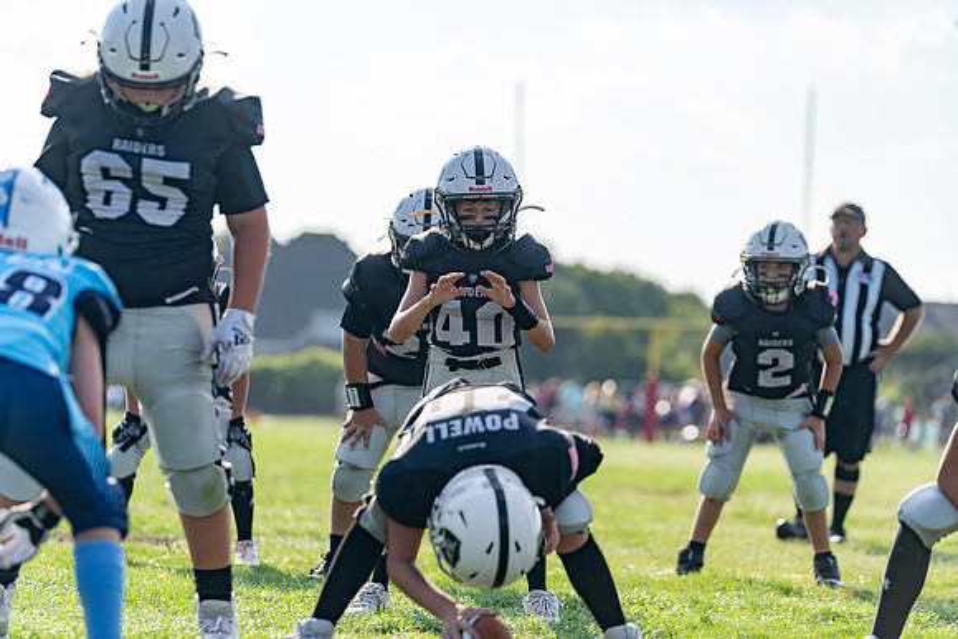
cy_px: 320
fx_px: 4285
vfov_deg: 8.5
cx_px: 479
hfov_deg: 12.8
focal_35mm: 161
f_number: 3.5
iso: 100
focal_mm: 161
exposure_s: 1/1000
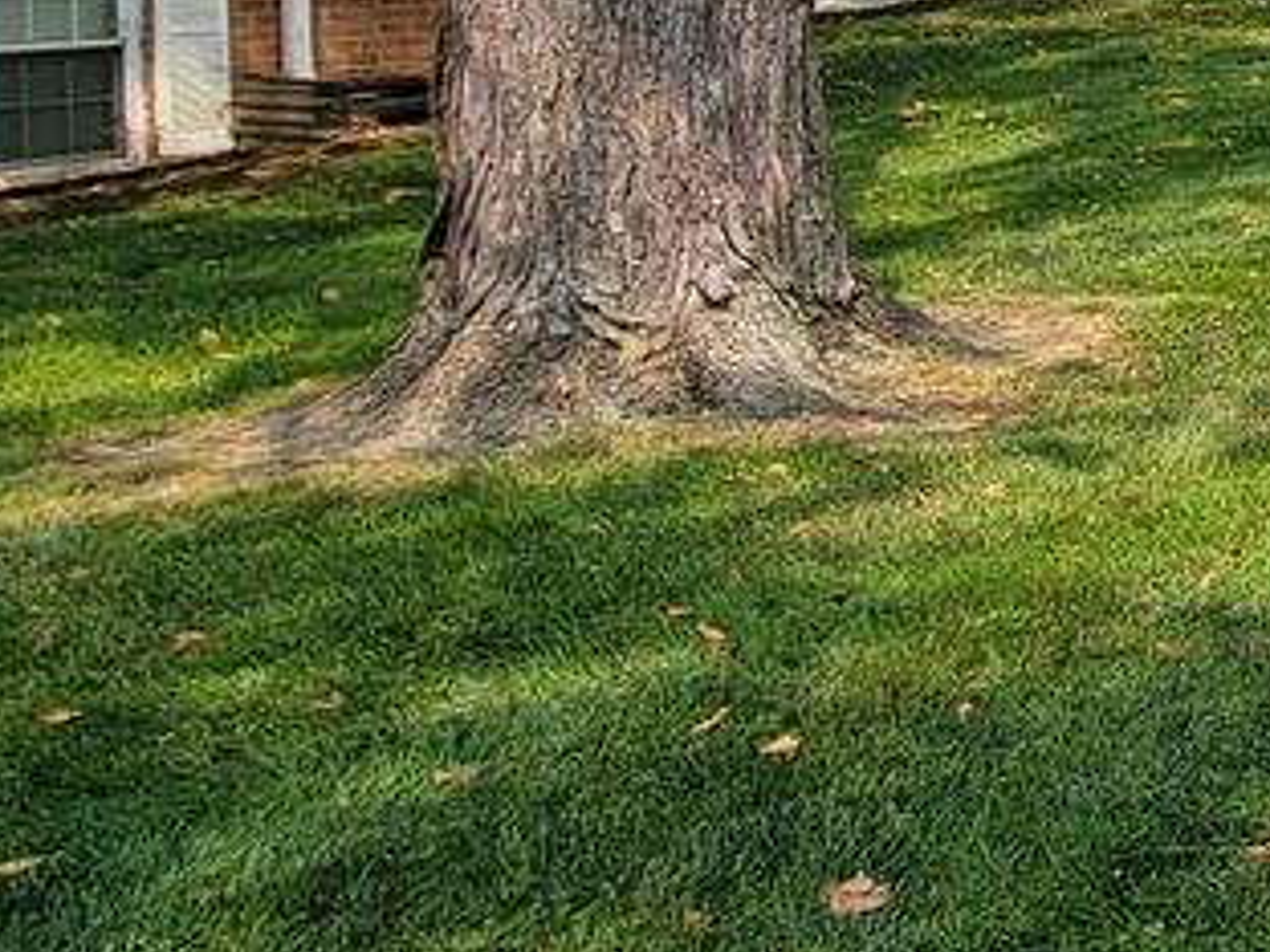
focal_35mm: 60
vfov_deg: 22.8
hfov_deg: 19.9
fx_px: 2201
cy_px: -130
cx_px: 2442
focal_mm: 2.2
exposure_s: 1/1311
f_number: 2.2
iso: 50
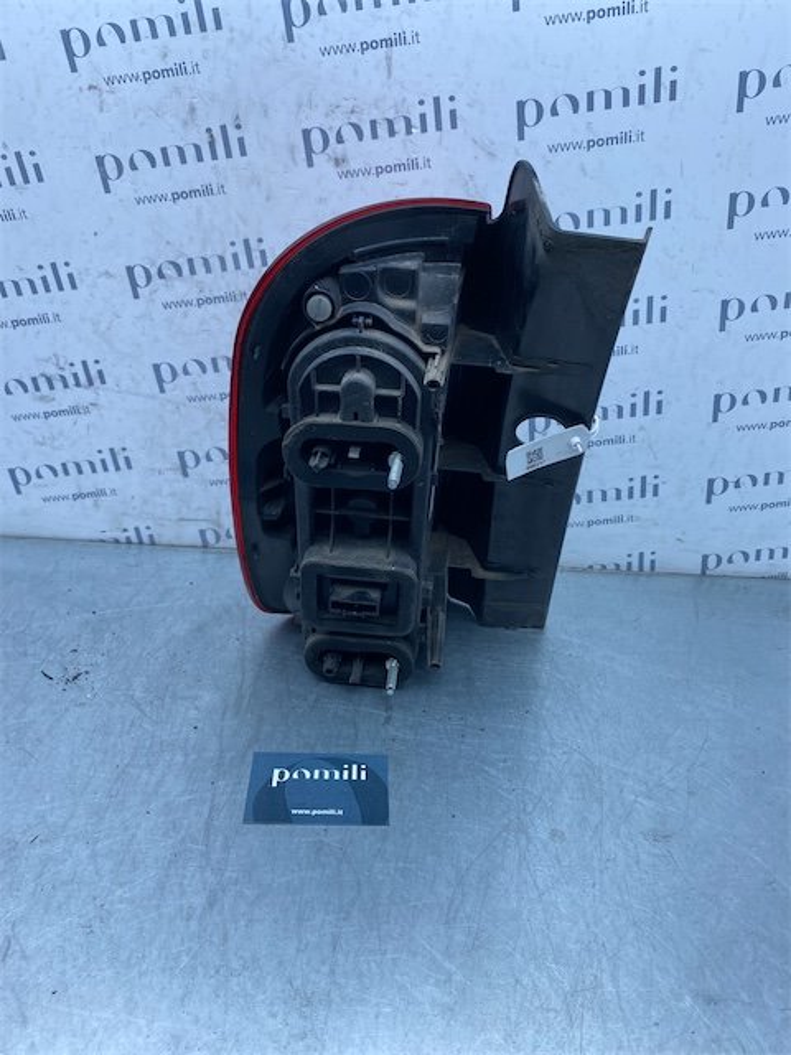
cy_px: 528
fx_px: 792
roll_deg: -5.7
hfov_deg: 53.1
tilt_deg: -30.1
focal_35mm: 26
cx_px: 396
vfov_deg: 67.3
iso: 32
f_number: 1.8
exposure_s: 1/637
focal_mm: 4.25
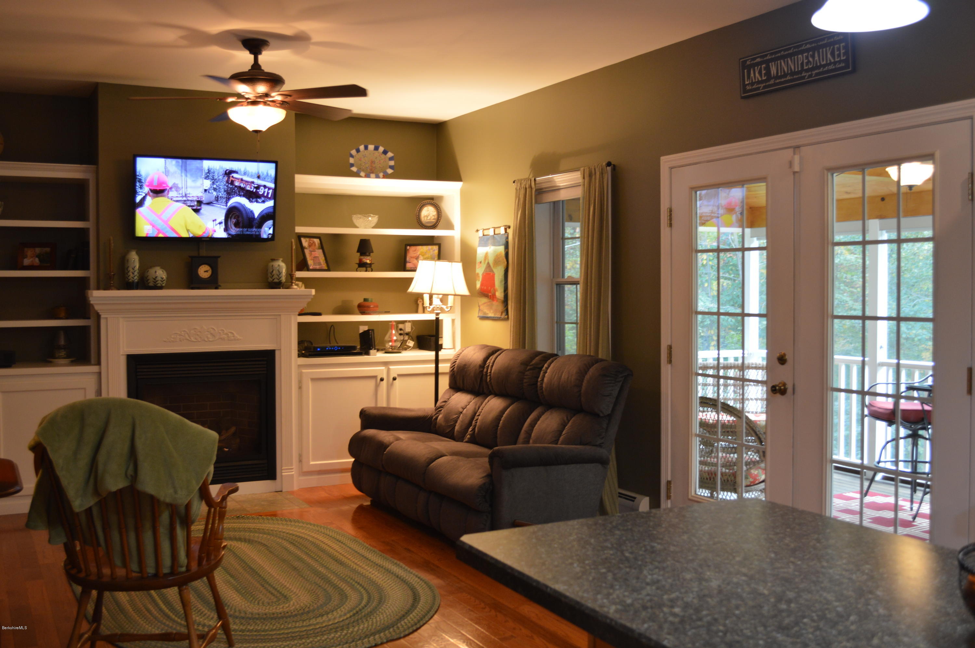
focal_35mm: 36
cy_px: 324
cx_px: 488
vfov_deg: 36.8
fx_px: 974
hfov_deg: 53.2
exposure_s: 1/20
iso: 400
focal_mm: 24
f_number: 4
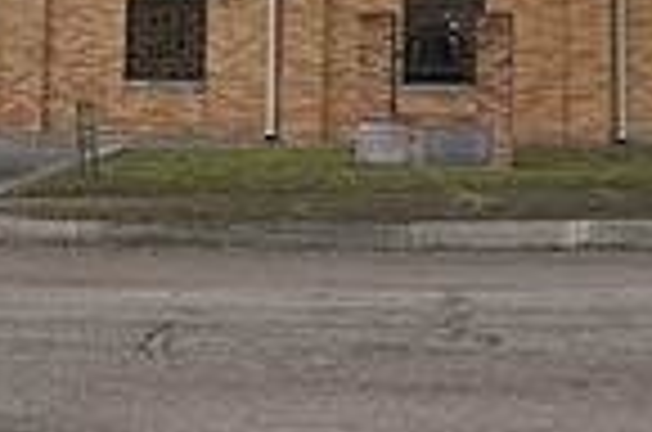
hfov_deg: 18.9
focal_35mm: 108
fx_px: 1952
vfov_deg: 11.7
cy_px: -353
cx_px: 454
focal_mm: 18
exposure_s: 1/125
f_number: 3.5
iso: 800
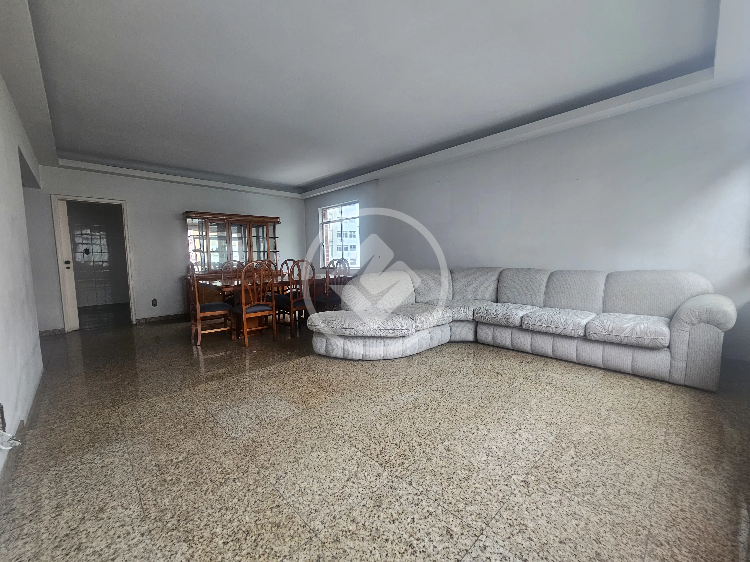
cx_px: 375
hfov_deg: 106.2
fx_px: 282
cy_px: 281
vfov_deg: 89.9
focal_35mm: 13
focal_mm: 2.2
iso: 160
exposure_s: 1/60
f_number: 2.2
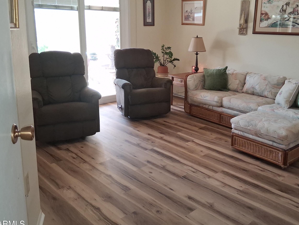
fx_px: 294
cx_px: 171
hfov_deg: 53.8
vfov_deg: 41.6
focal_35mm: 34
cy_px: 90
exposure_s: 1/120
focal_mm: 3.98
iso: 400
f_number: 1.8
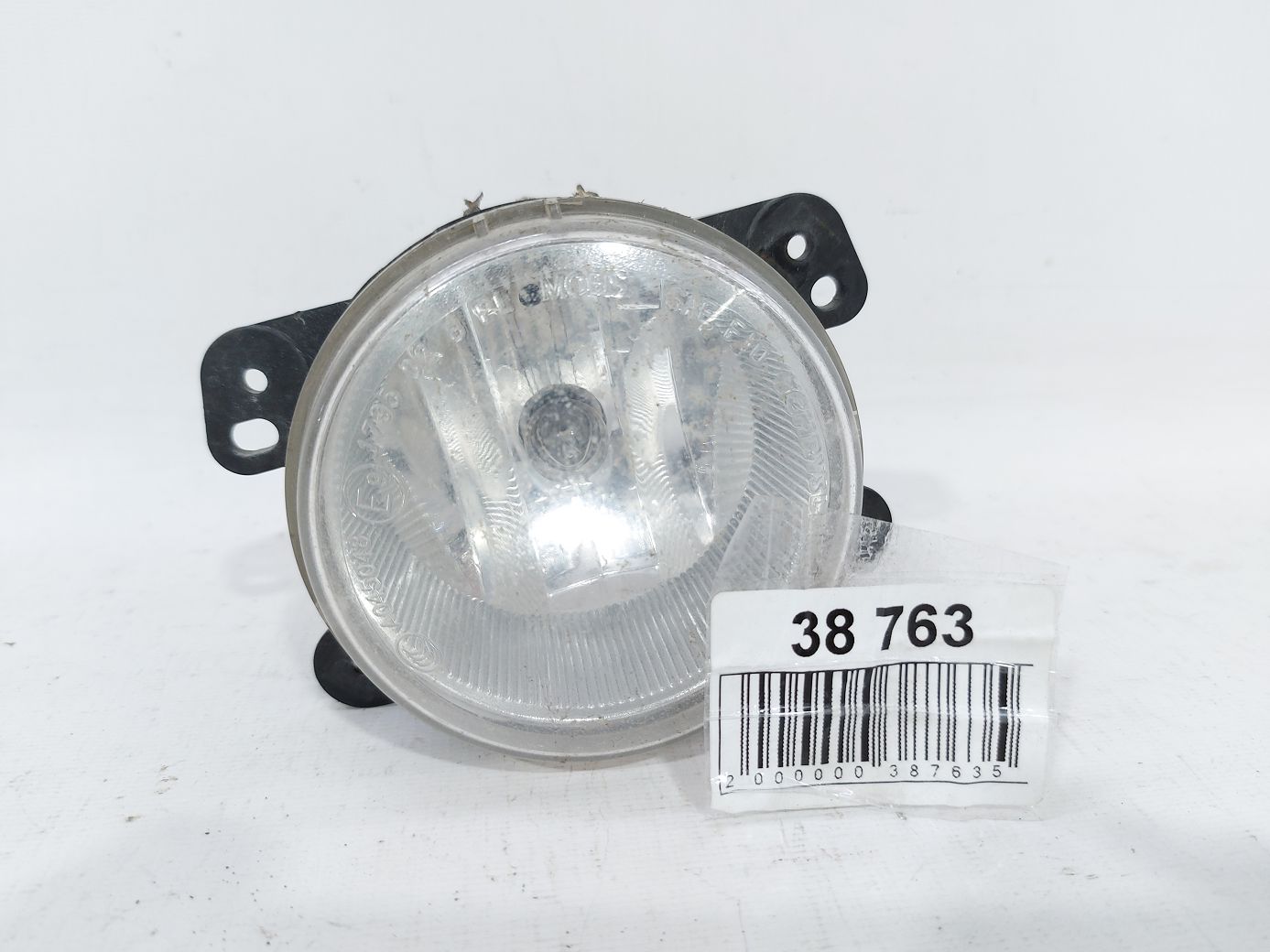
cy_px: 476
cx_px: 635
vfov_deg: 56.8
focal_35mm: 24
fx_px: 880
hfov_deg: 71.6
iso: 64
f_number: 1.8
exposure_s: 1/50
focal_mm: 5.23
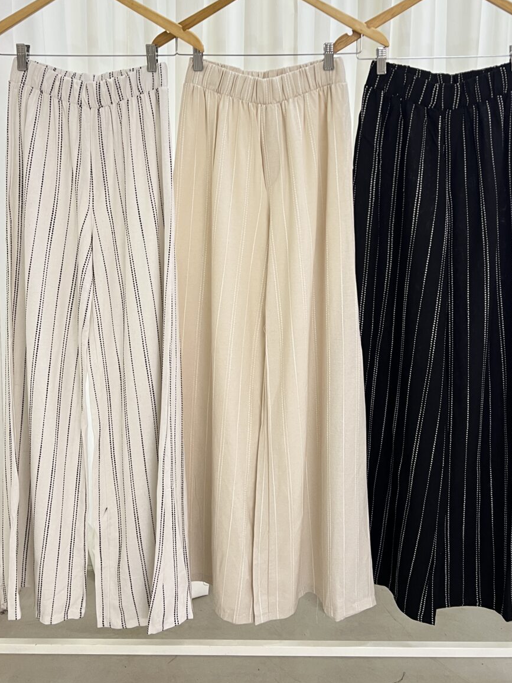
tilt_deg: -7.4
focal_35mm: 36
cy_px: 225
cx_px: 246
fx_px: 710
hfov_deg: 39.7
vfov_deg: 50.4
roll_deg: -0.2
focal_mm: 5.7
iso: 125
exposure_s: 1/50
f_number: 1.5
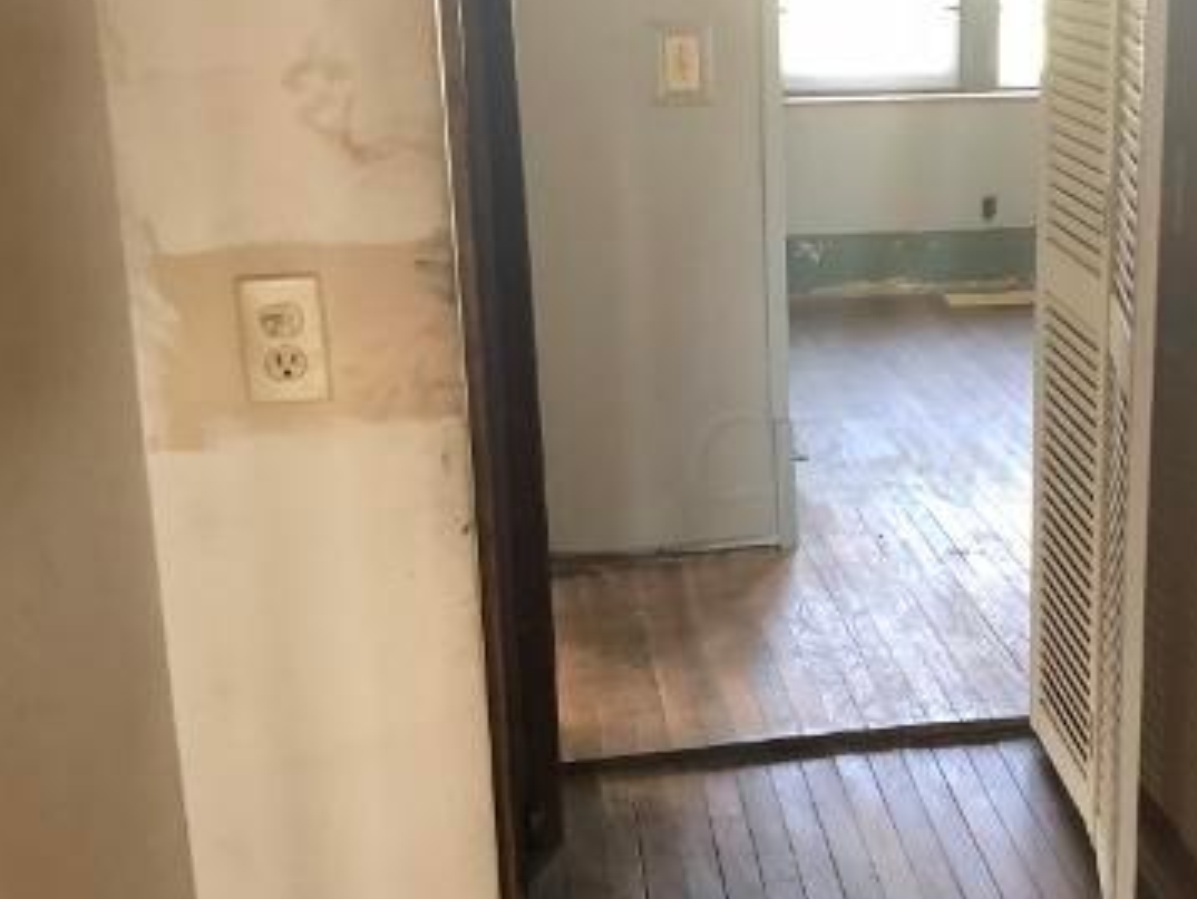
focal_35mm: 50
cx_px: 896
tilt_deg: -16.2
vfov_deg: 29.1
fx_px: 1730
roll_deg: -0.6
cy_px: 455
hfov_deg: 37.2
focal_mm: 4
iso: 64
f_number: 1.8
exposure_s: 1/15
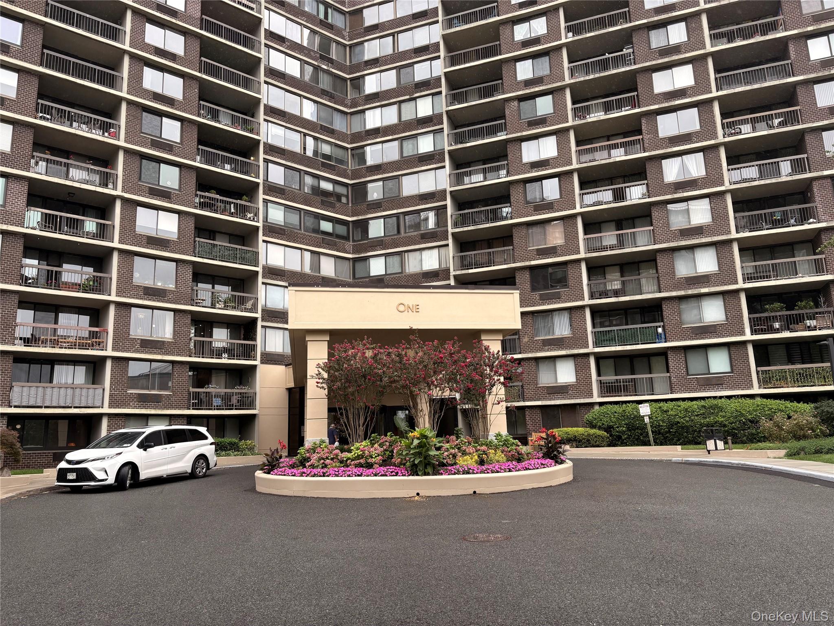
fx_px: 626
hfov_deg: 67.3
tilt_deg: +12.6
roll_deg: +2.0
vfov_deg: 53.1
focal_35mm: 26
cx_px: 417
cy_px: 313
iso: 50
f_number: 1.6
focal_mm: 5.96
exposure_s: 1/441
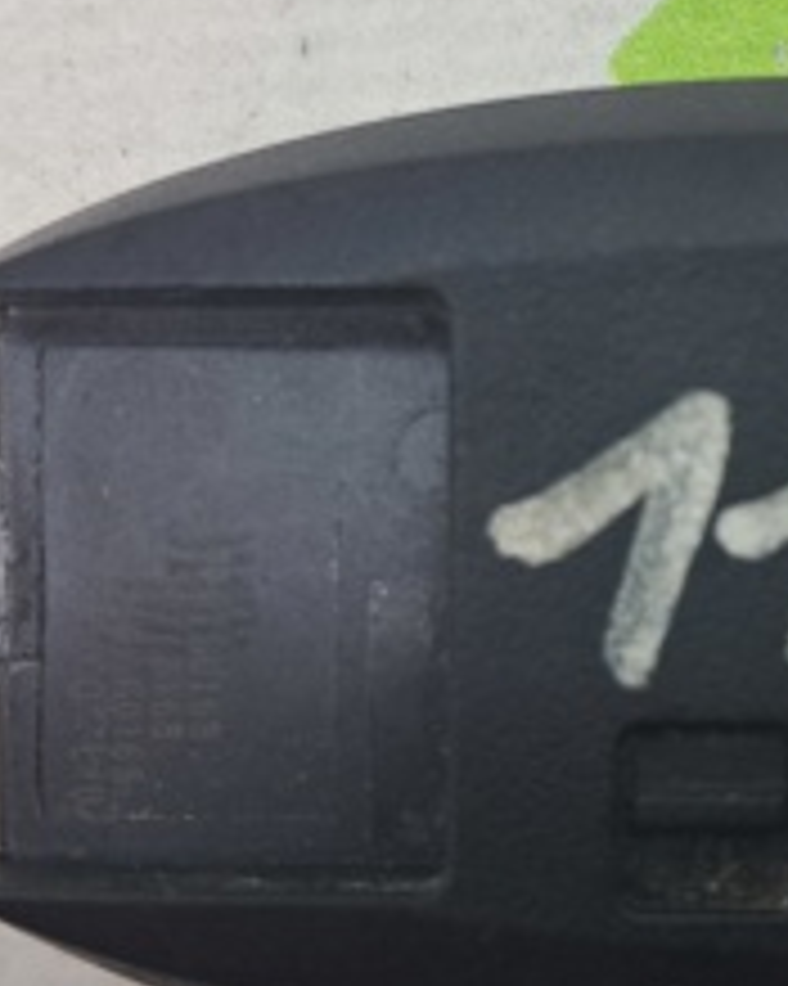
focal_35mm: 77
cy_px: 430
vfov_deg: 24.7
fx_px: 2246
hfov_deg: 19.3
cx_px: 783
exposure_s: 1/50
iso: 50
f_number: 1.8
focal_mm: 4
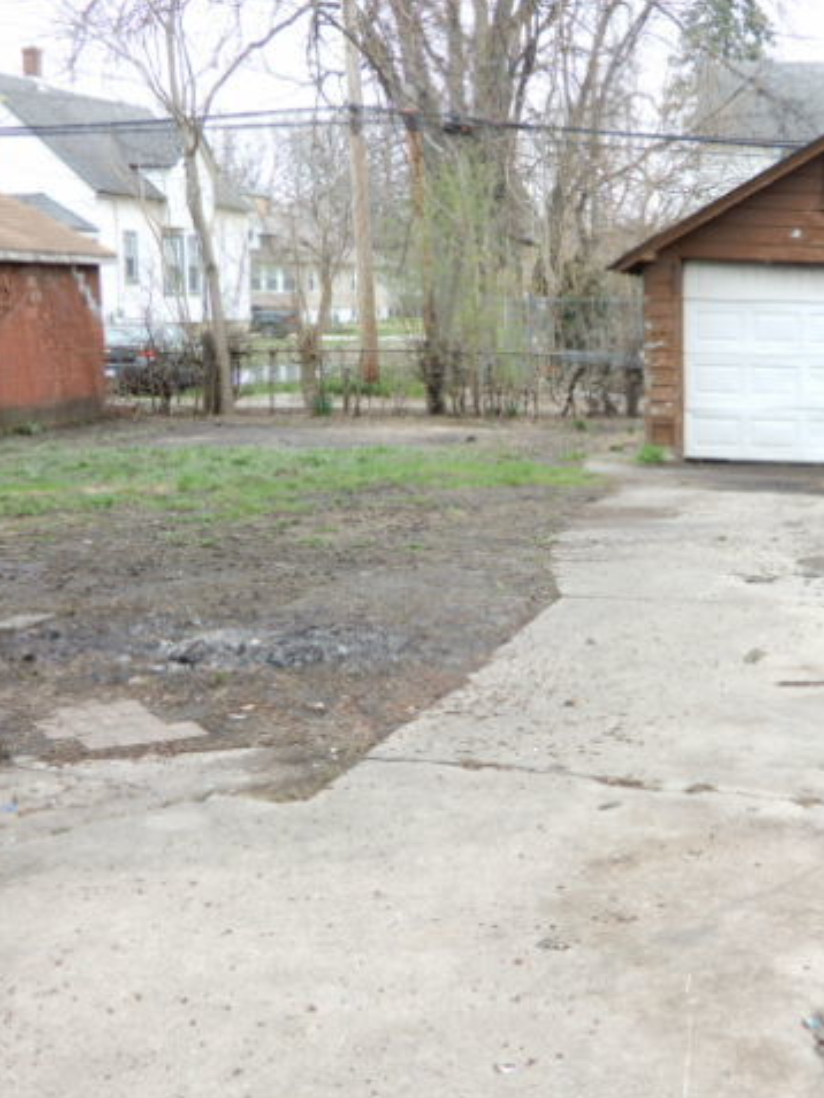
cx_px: 718
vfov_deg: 37.5
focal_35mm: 51
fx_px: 1618
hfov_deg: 27.7
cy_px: 550
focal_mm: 6.8
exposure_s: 1/125
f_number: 4
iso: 80
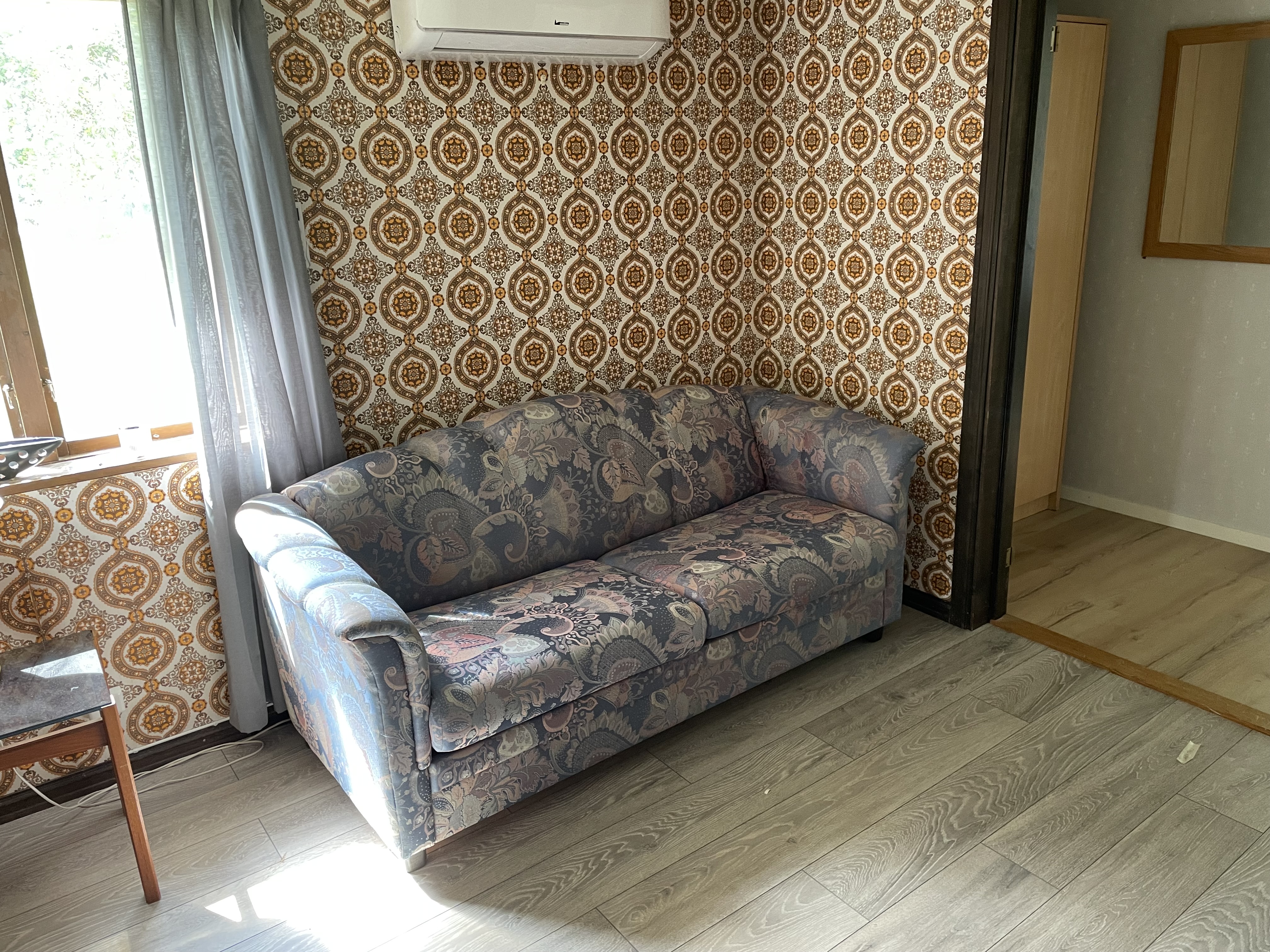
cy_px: 476
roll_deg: +2.3
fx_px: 954
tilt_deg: -15.5
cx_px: 635
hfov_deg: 67.3
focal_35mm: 26
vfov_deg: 53.1
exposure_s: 1/60
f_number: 1.6
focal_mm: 4.2
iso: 125
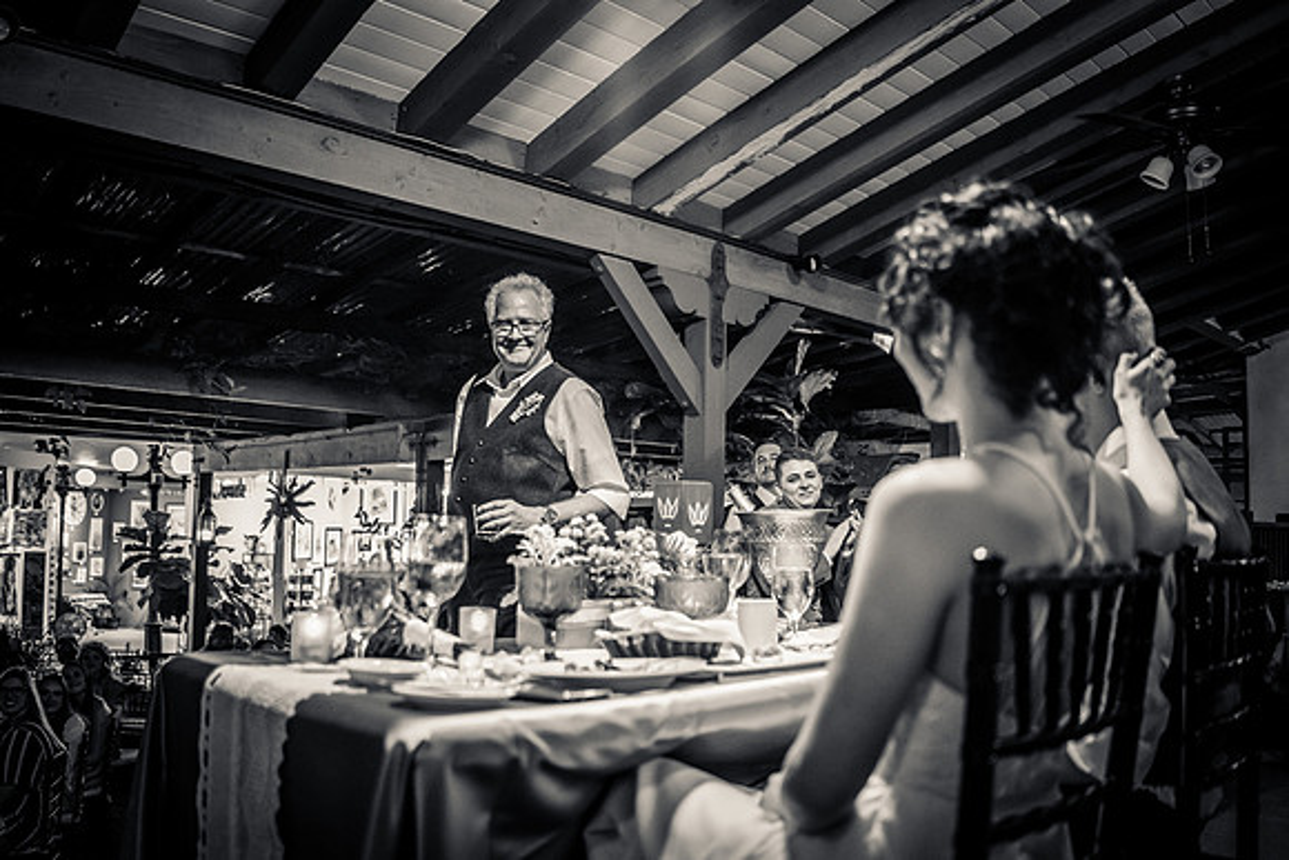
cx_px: 644
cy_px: 430
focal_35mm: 28
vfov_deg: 46.4
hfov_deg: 65.5
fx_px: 1003
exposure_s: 1/160
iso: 2500
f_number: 2.2
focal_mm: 28
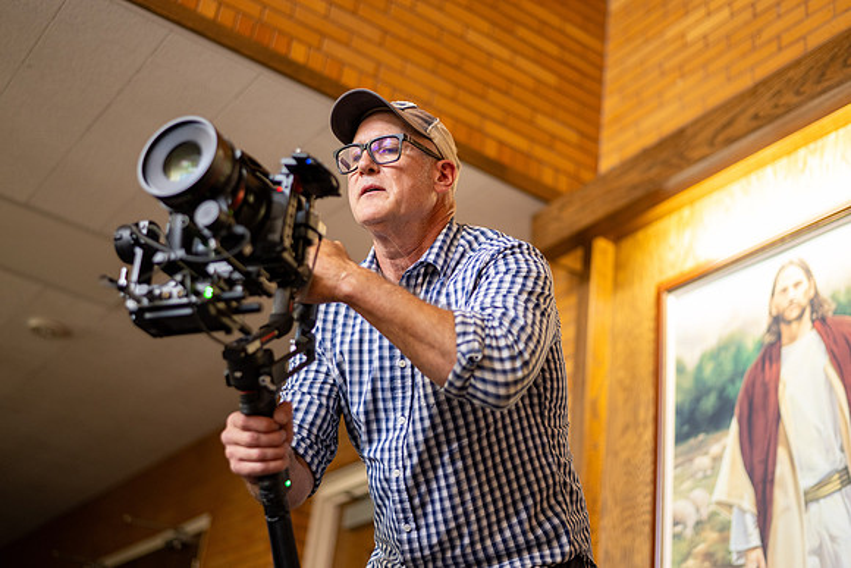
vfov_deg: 27.0
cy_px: 284
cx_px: 426
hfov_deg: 39.6
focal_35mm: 50
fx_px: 1182
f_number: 1.8
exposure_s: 1/125
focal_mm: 50
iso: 1000
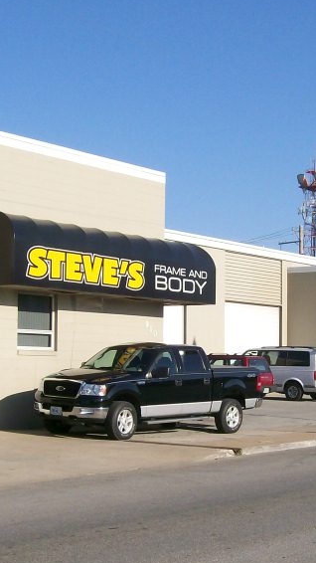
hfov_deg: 16.9
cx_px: 207
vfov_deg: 29.6
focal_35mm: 71
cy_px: 354
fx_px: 1059
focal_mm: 6
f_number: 4.8
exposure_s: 1/573
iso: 80
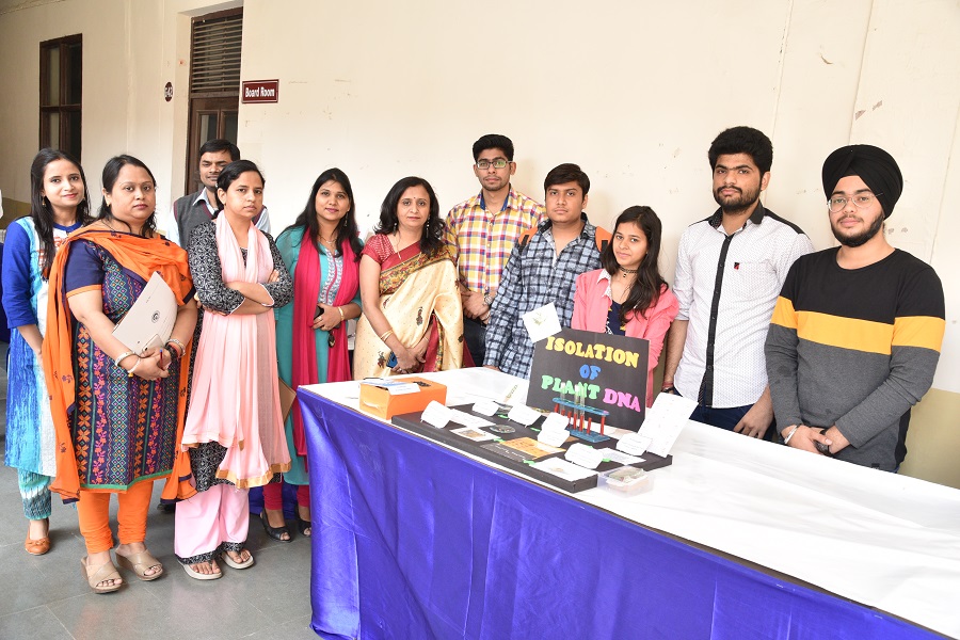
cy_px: 320
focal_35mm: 30
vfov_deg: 43.6
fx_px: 800
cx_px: 480
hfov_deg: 61.9
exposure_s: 1/160
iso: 1600
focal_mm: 30
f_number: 7.1
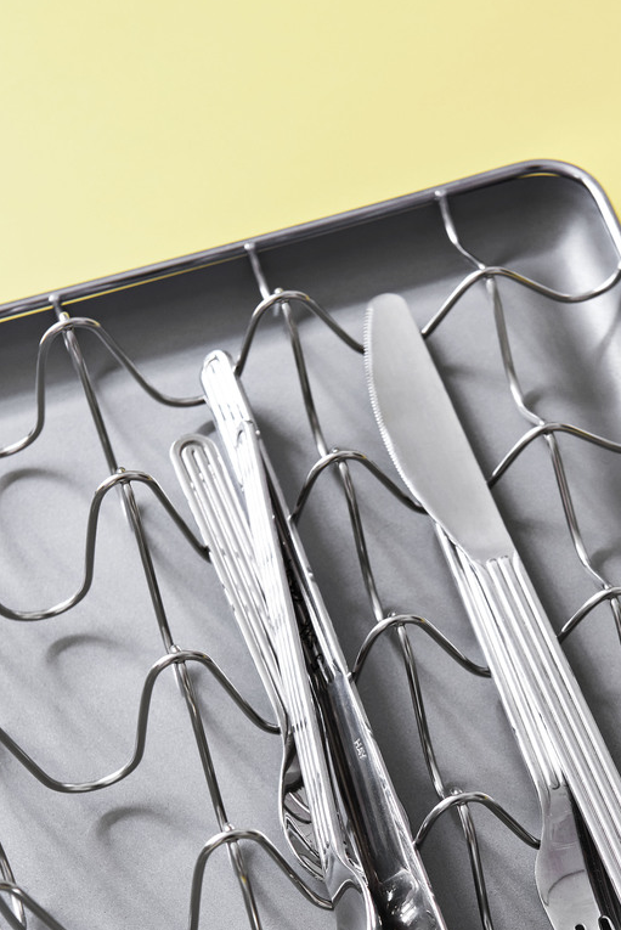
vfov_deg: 17.4
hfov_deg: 11.7
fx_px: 3023
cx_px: 516
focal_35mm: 117
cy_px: 726
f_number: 6.3
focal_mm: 62
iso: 100
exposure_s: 1/6
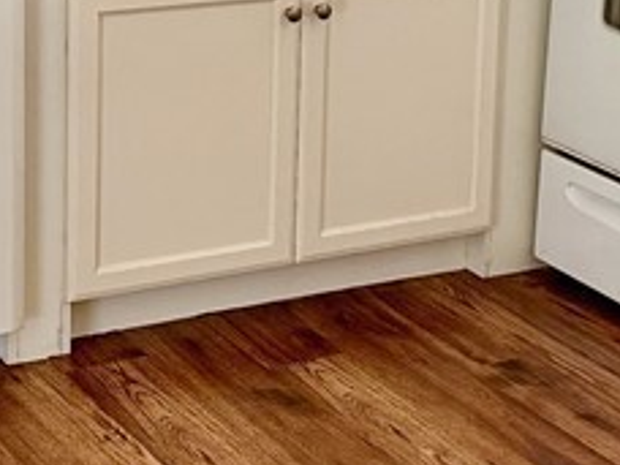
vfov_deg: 13.5
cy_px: -19
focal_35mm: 108
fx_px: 1934
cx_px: 364
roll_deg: -1.5
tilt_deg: -11.8
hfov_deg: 18.2
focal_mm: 6.76
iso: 500
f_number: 1.78
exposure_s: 1/60
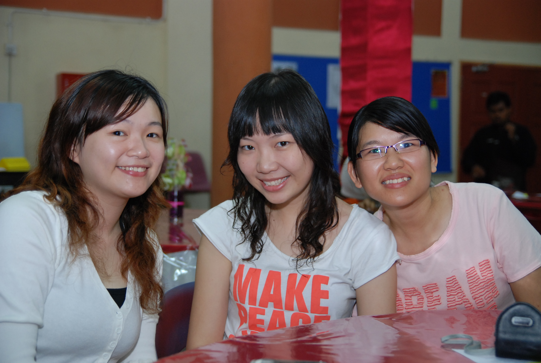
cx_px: 270
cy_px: 182
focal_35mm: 57
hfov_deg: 35.0
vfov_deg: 23.9
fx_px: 858
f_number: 2.8
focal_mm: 38
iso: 500
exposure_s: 1/60
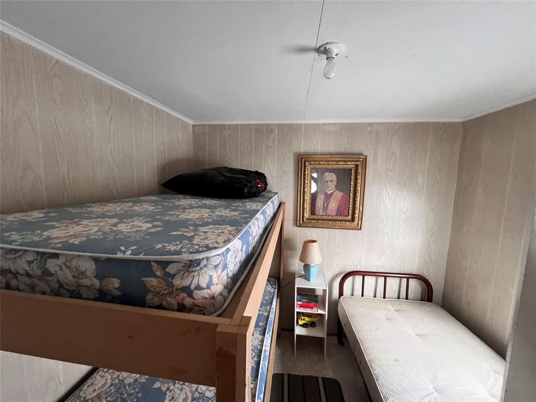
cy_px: 201
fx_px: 201
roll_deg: -1.9
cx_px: 268
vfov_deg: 89.9
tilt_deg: -7.2
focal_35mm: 13
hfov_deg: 106.2
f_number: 1.8
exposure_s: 1/60
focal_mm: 1.57
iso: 500
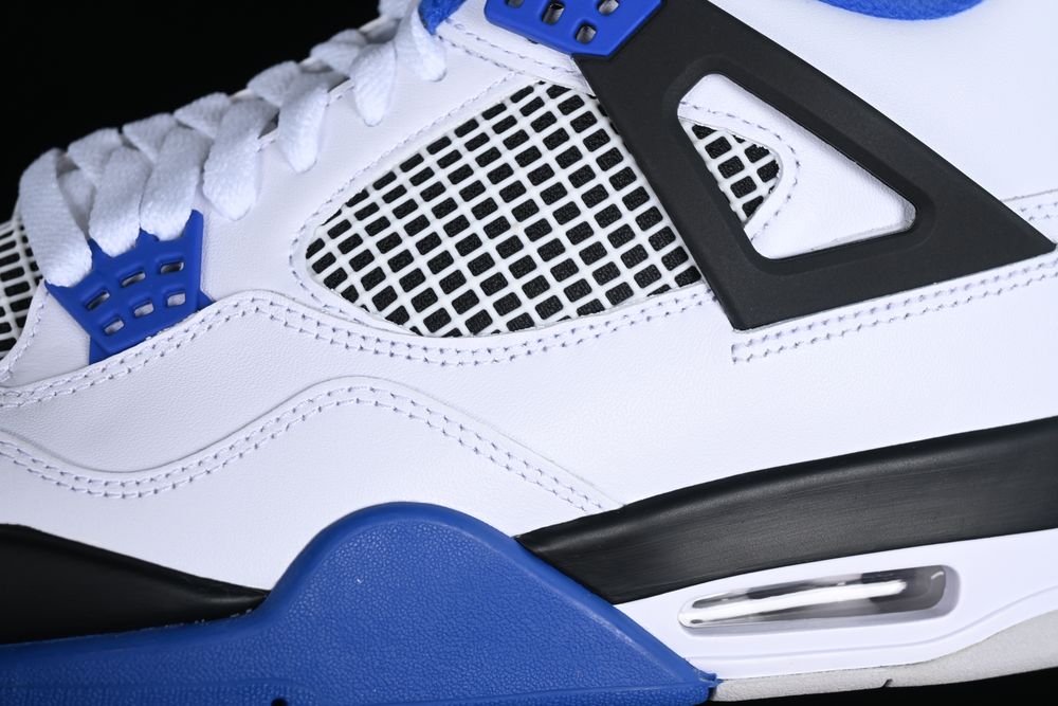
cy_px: 353
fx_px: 2204
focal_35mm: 75
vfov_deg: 18.2
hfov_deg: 27.0
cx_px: 529
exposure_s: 1/60
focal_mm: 50
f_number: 7.1
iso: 160
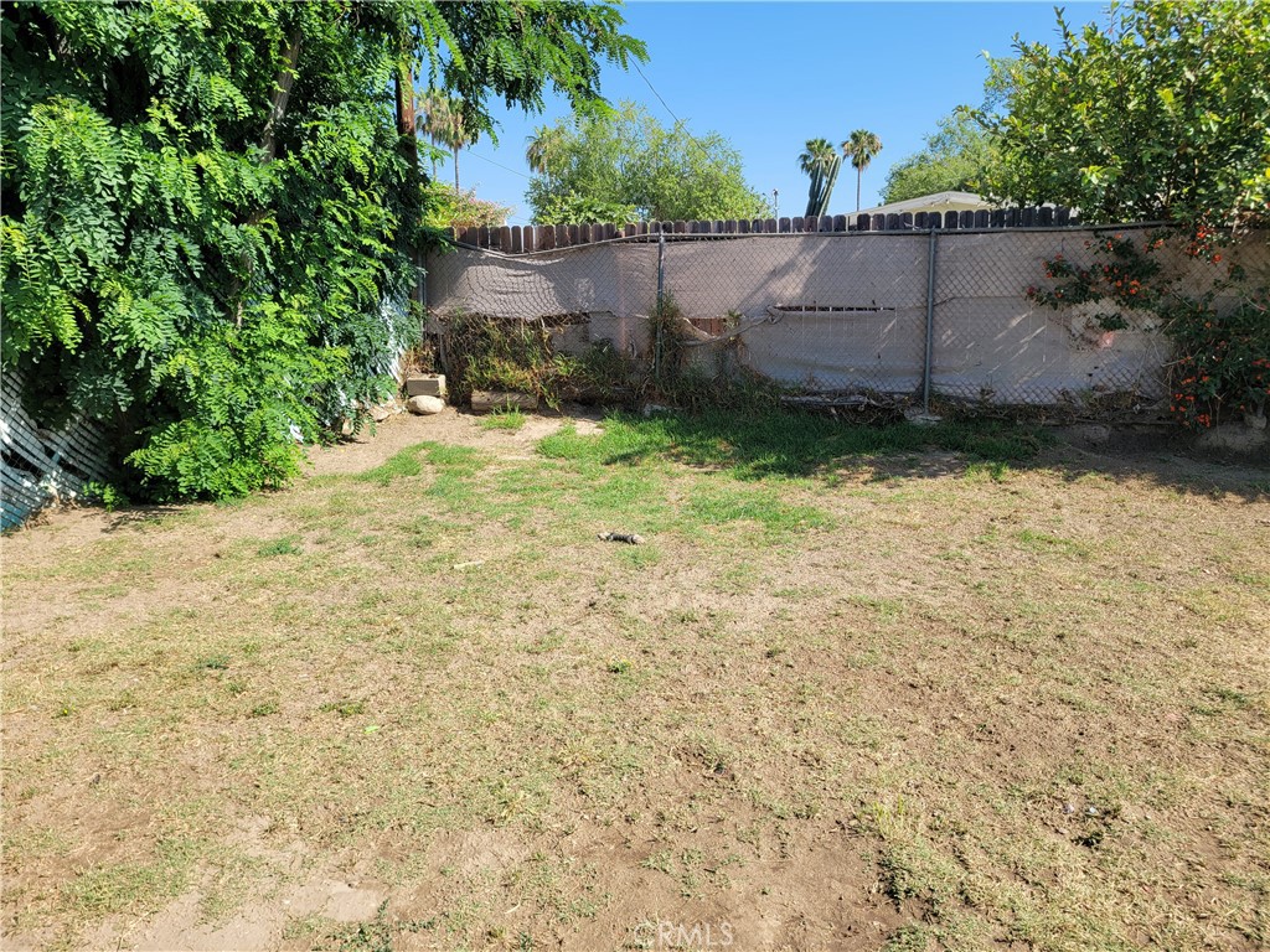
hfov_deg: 67.3
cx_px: 635
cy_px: 476
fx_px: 954
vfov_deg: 53.1
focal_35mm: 26
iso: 40
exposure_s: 1/1297
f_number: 1.8
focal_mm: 5.4
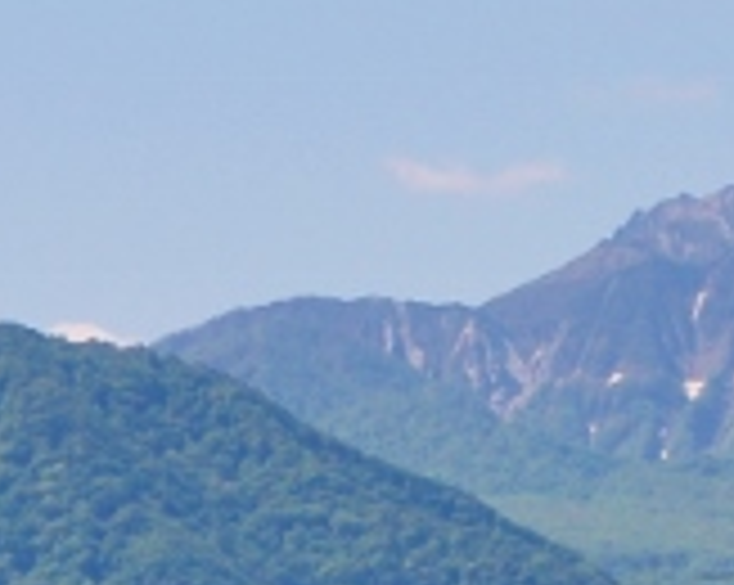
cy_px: 574
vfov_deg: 4.1
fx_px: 8230
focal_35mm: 379
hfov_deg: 5.1
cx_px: 572
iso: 200
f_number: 10
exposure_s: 1/320
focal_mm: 55
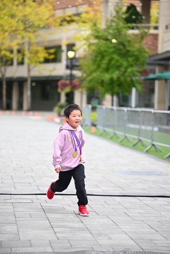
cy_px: 127
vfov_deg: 17.8
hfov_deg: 11.9
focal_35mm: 115
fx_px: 814
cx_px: 85
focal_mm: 115
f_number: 2.8
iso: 640
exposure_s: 1/1600
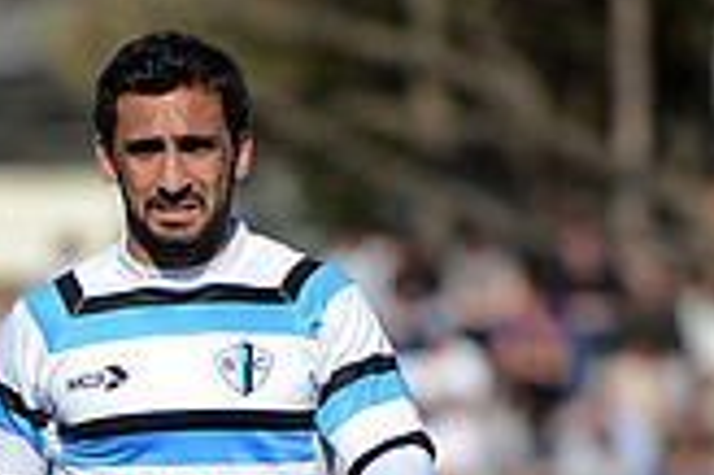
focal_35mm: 691
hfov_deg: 3.0
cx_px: -152
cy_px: 739
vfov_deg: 2.0
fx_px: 13691
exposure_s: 1/2500
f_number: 2.8
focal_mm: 195
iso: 250
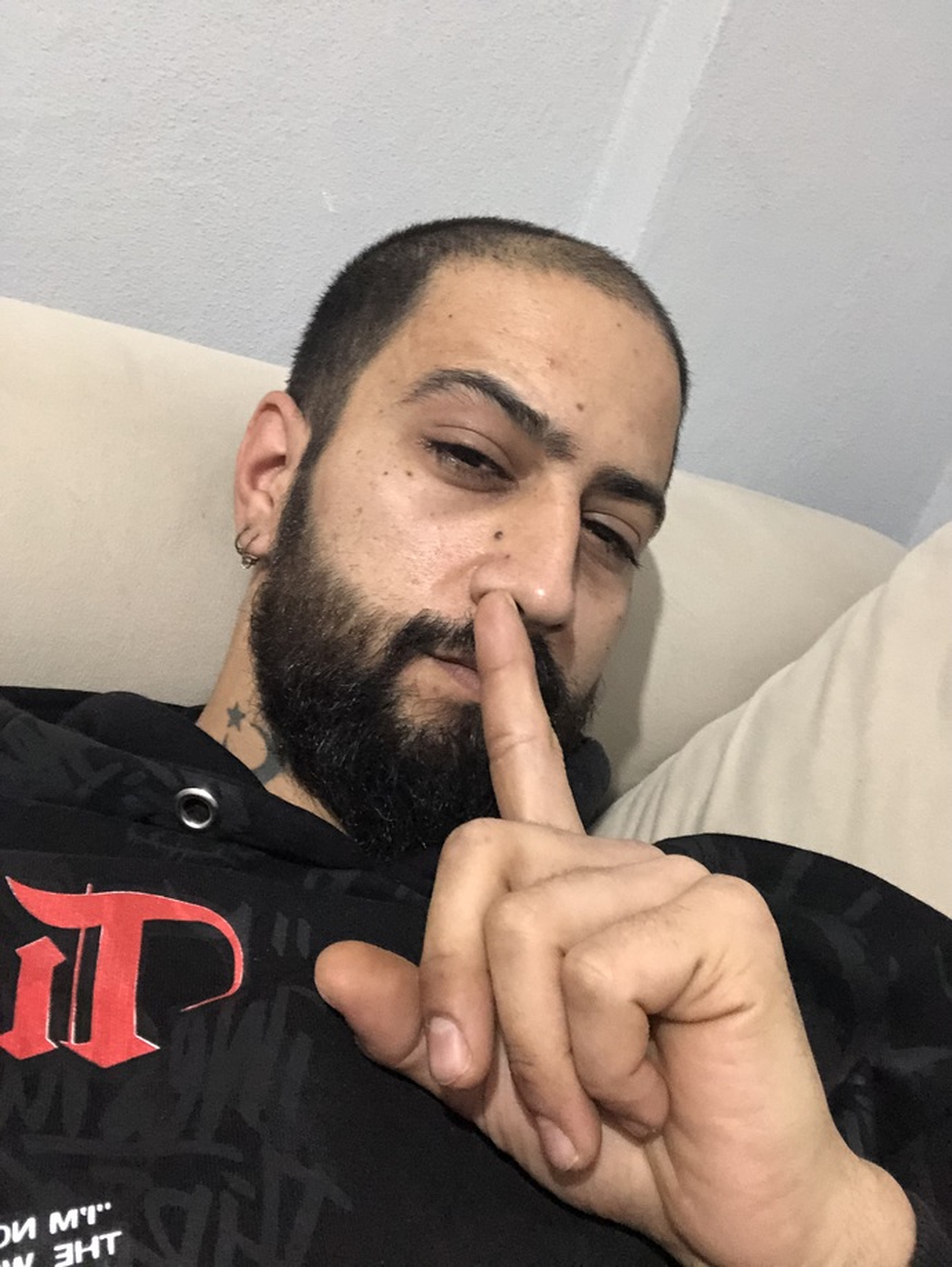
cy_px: 634
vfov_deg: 56.8
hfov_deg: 44.2
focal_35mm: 32
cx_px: 476
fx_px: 1172
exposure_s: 1/25
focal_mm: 2.87
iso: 500
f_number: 2.2
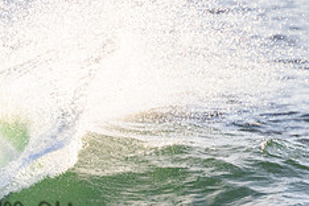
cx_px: -67
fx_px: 17045
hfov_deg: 1.0
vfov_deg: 0.7
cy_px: 196
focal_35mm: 1986
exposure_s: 1/2000
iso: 1600
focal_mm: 800
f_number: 11
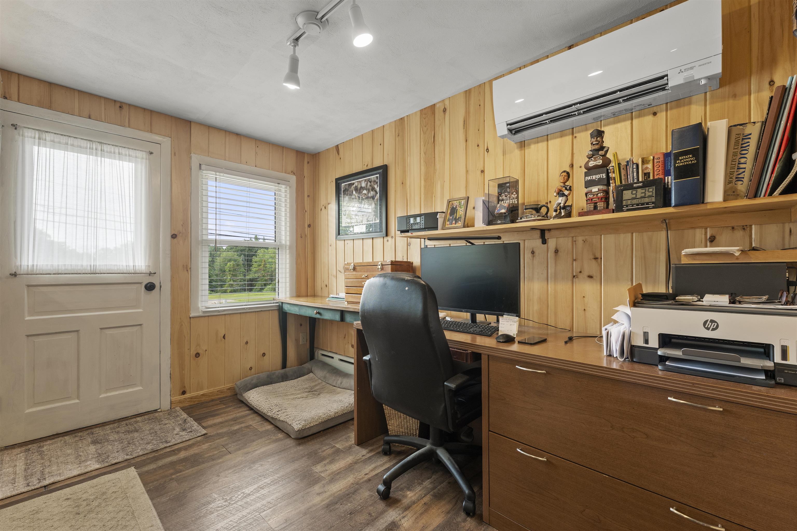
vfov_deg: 77.3
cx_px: 398
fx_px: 332
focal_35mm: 15
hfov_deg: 100.4
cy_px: 266
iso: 400
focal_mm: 15
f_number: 8
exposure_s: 1/13
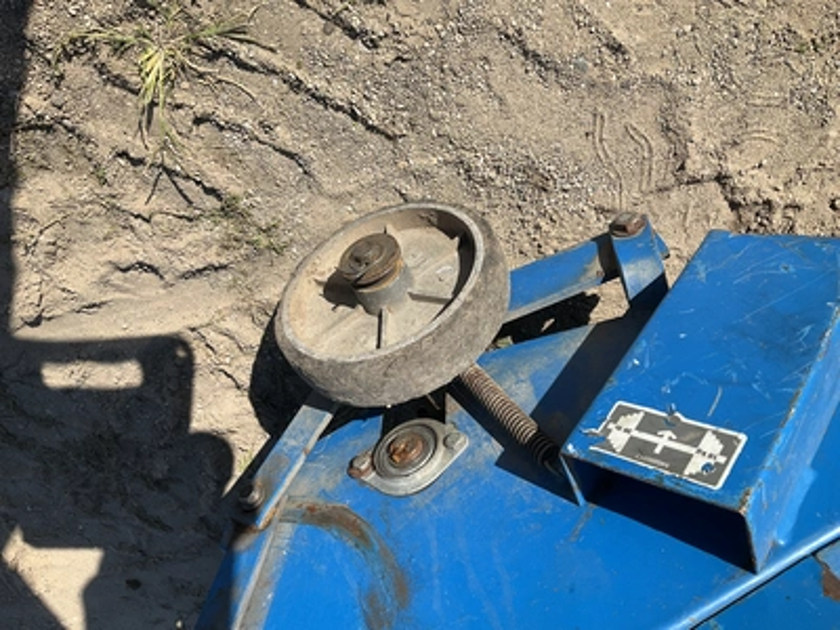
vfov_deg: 48.2
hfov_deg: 61.7
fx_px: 704
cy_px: 315
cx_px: 420
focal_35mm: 29
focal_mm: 3
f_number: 1.8
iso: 25
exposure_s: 1/1730
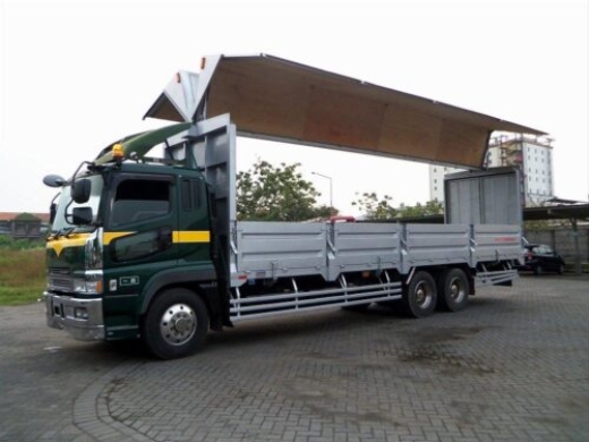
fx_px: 476
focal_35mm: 28
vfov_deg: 49.7
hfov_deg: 63.4
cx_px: 294
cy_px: 221
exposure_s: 1/50
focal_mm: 5.1
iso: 64
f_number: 3.9
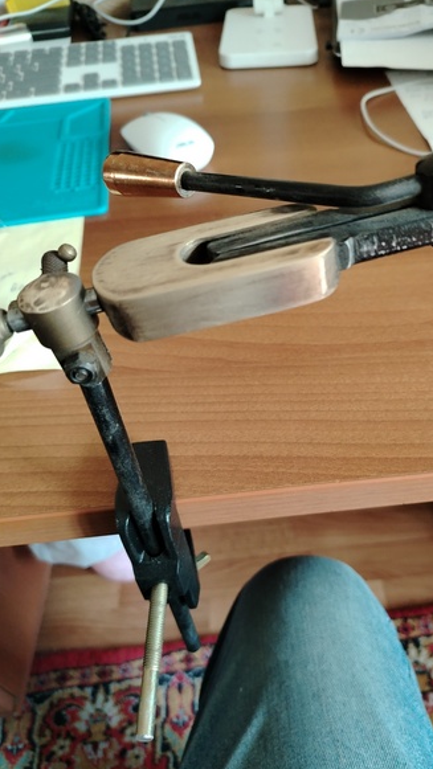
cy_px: 393
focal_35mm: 27
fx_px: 551
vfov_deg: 69.8
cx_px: 277
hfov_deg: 42.5
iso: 2263
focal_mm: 5.25
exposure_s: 1/33.3
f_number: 1.75
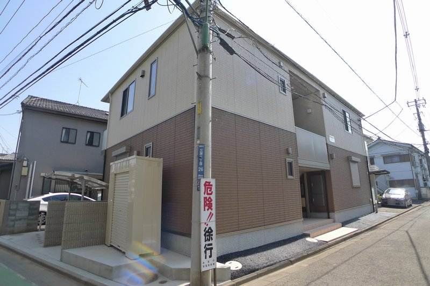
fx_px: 215
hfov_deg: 90.0
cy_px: 143
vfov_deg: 67.3
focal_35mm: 18
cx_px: 215
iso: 125
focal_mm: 3.9
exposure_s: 1/1300
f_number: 2
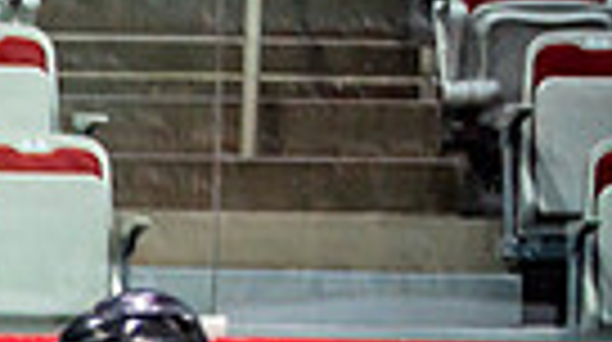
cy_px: 935
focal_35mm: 685
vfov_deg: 1.8
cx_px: -1062
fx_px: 11099
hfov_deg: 3.1
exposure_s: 1/640
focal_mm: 115
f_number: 2.8
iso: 400
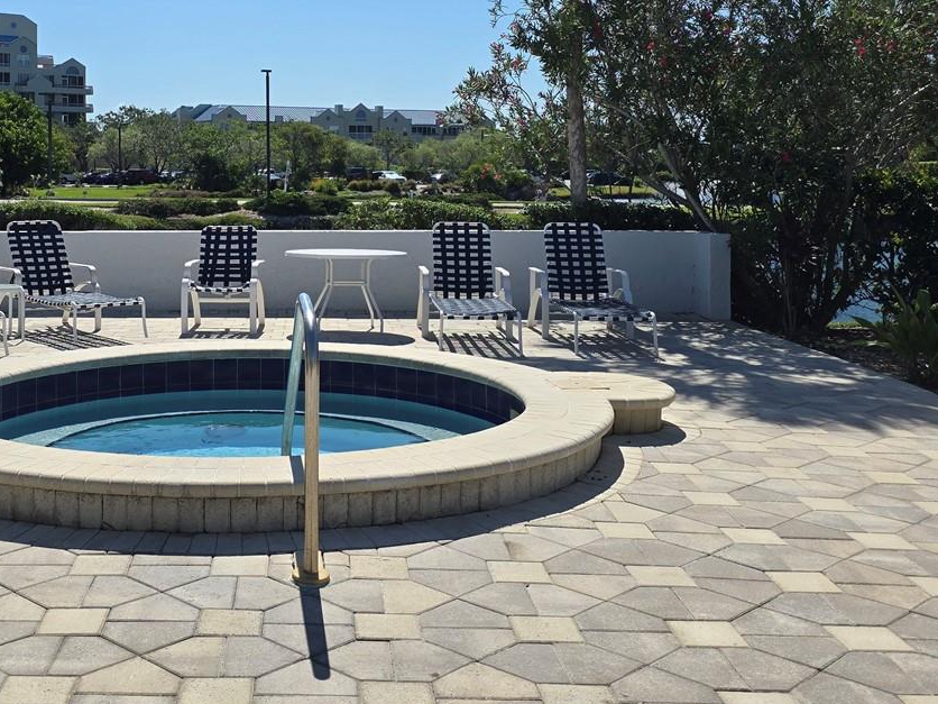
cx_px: 281
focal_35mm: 44
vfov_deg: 32.1
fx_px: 1192
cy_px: 152
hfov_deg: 42.1
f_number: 1.7
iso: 12
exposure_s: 1/1414
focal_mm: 6.3
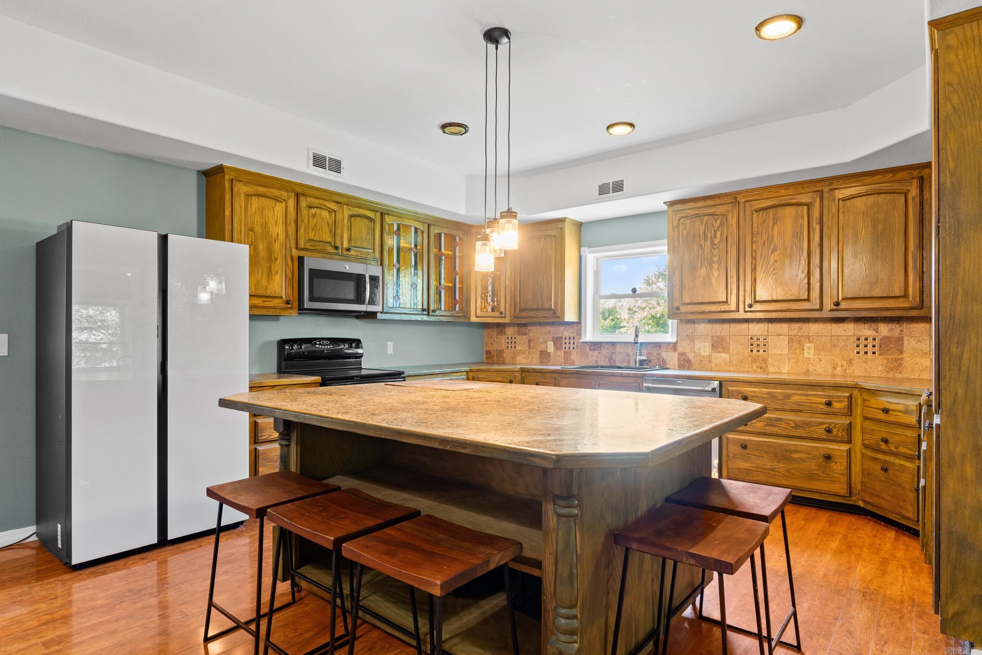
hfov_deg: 86.3
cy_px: 328
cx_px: 491
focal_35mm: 19
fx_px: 524
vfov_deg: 64.0
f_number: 7.1
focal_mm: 12.8
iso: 400
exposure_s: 1/1.67
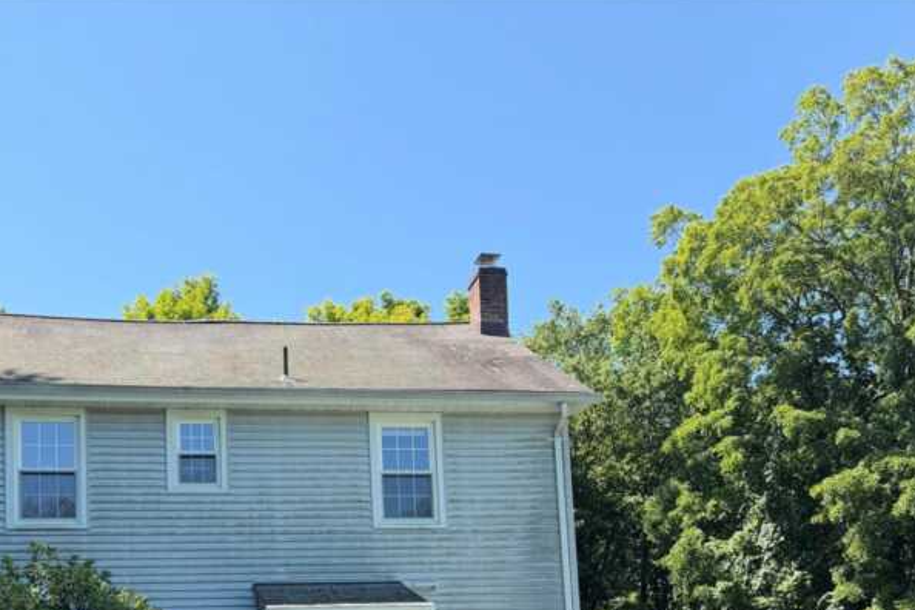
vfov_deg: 29.5
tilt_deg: +8.8
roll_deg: +1.8
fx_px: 1093
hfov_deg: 44.8
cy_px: 584
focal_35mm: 43
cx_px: 308
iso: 80
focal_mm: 6.76
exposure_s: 1/1493
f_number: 1.78
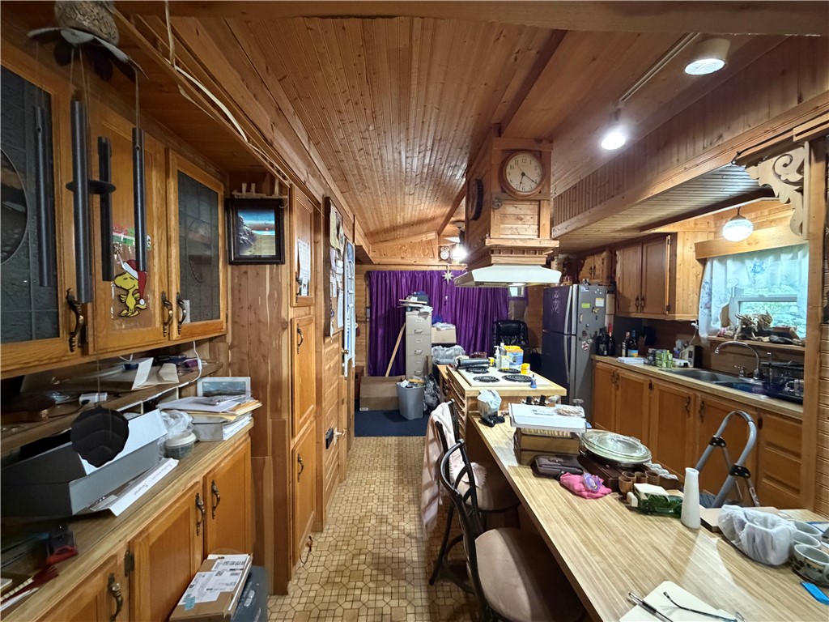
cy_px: 311
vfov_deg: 85.7
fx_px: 335
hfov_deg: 102.1
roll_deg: -0.5
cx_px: 414
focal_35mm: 14
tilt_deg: -3.1
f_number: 2.2
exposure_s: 1/60
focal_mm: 2.22
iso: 1250
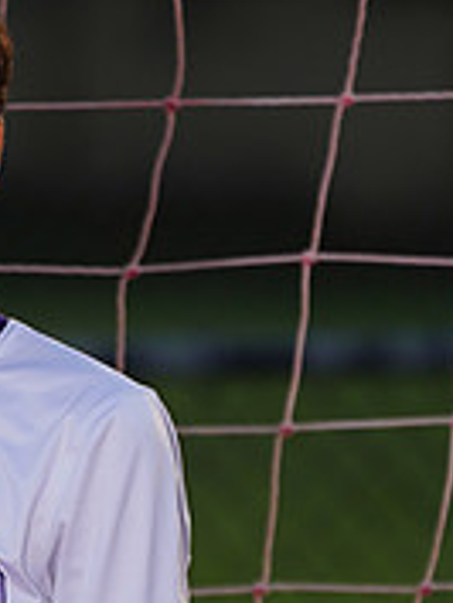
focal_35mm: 1260
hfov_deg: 1.2
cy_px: 753
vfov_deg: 1.6
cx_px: -124
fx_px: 21959
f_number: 5.6
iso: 200
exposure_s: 1/250
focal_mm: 400
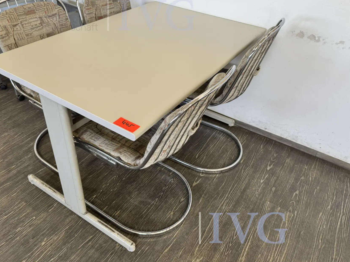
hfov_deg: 63.4
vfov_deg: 49.7
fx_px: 283
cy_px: 121
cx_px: 165
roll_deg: -2.8
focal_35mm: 28
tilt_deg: -36.5
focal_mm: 6.76
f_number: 1.78
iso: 100
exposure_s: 1/100
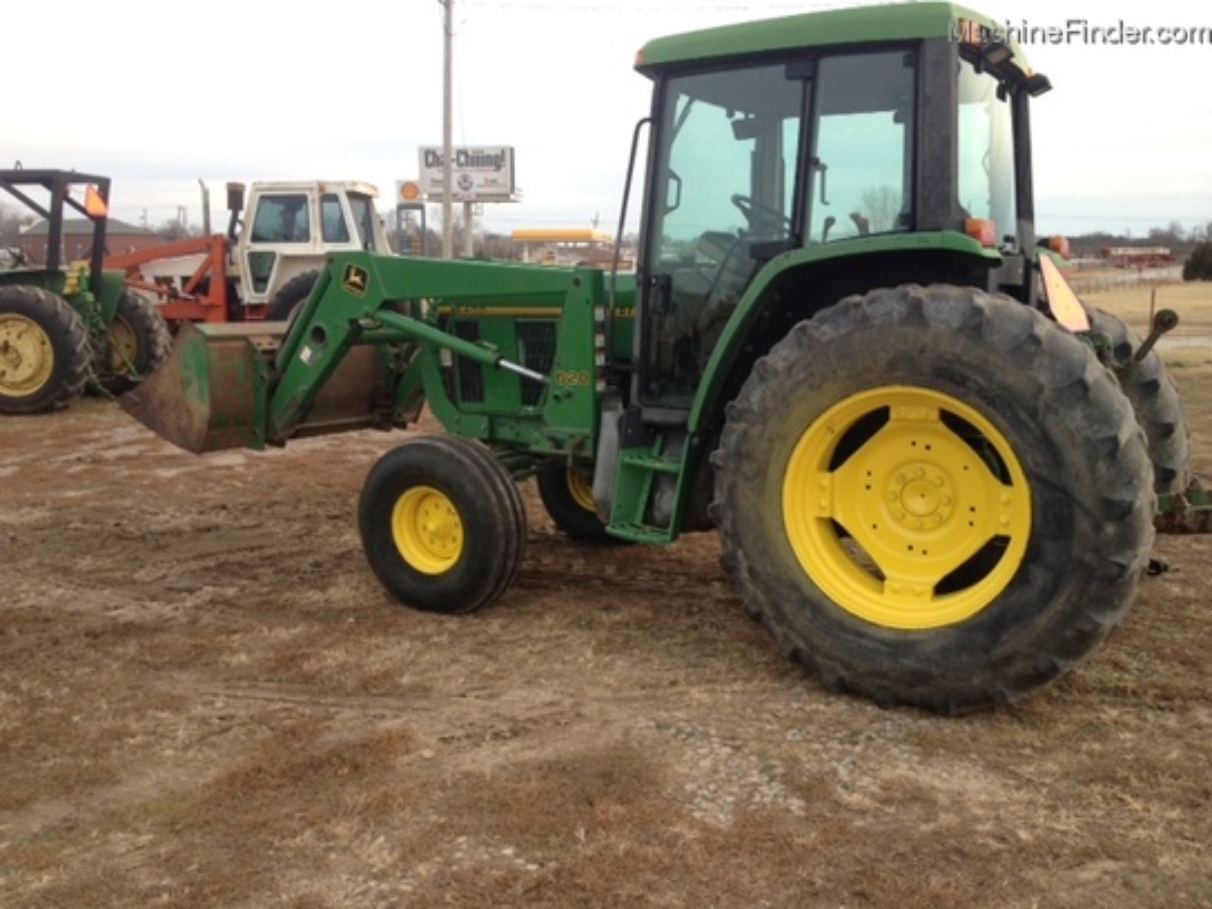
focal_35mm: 35
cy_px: 454
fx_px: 1225
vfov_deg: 40.7
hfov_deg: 52.6
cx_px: 606
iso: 64
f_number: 2.4
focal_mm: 4.28
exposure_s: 1/152
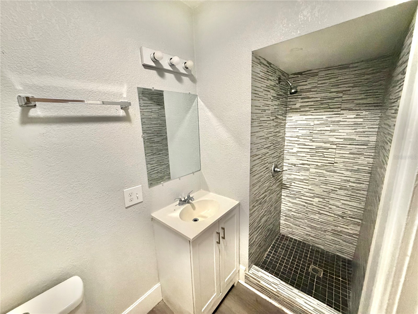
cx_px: 209
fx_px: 169
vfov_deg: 85.7
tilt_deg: -12.0
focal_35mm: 14
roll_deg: +2.0
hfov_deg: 102.1
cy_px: 157
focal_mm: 2.22
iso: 800
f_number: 2.2
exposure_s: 1/40
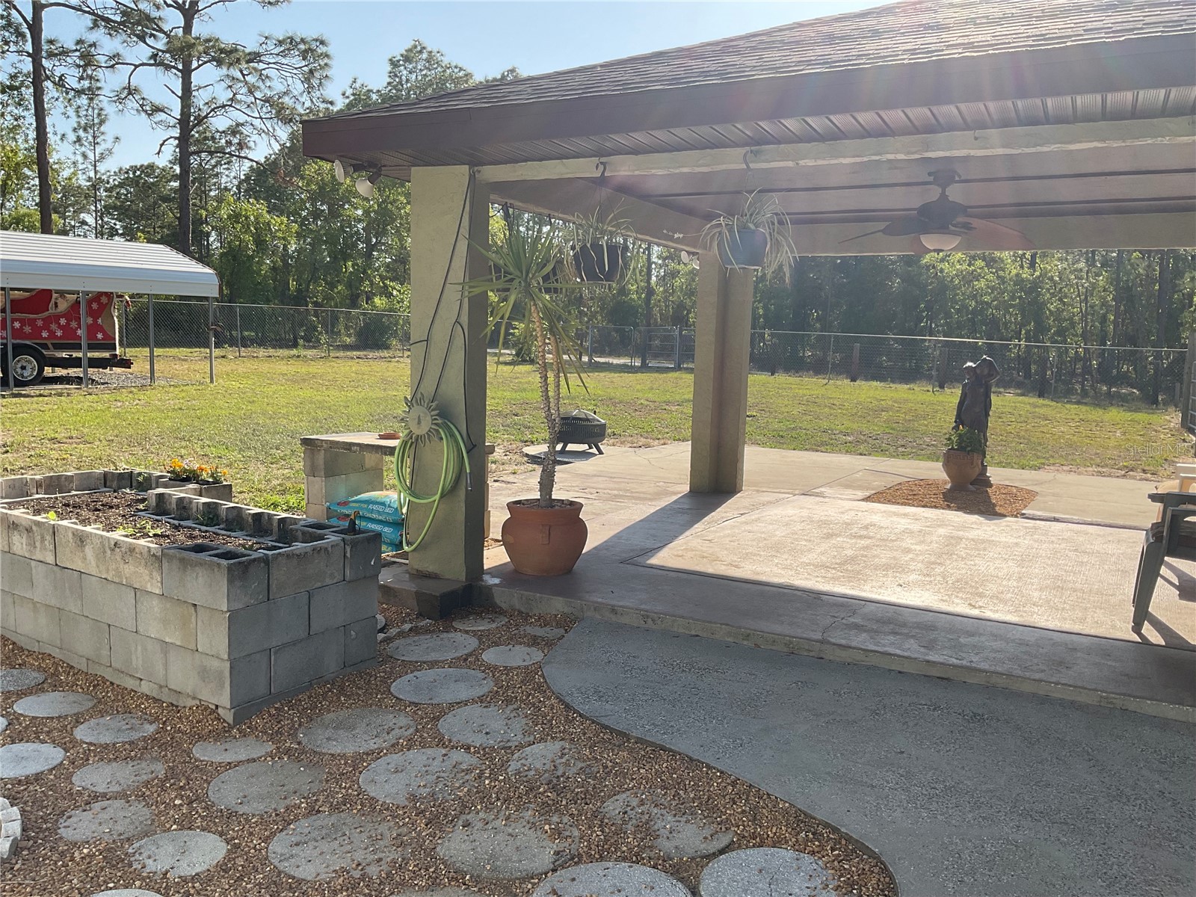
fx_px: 1002
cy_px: 448
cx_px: 598
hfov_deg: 61.7
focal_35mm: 29
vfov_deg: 48.2
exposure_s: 1/1279
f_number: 1.8
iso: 16
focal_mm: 3
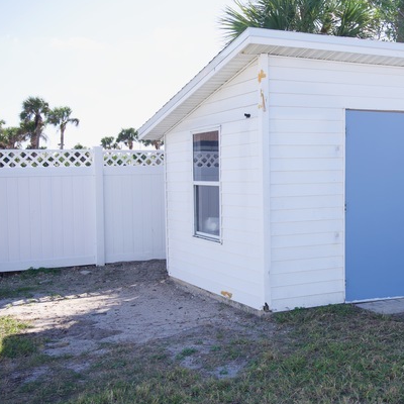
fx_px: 684
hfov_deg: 32.1
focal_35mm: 52
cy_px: 215
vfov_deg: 32.9
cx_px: 319
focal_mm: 32.5
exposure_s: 1/1000
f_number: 4
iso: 320
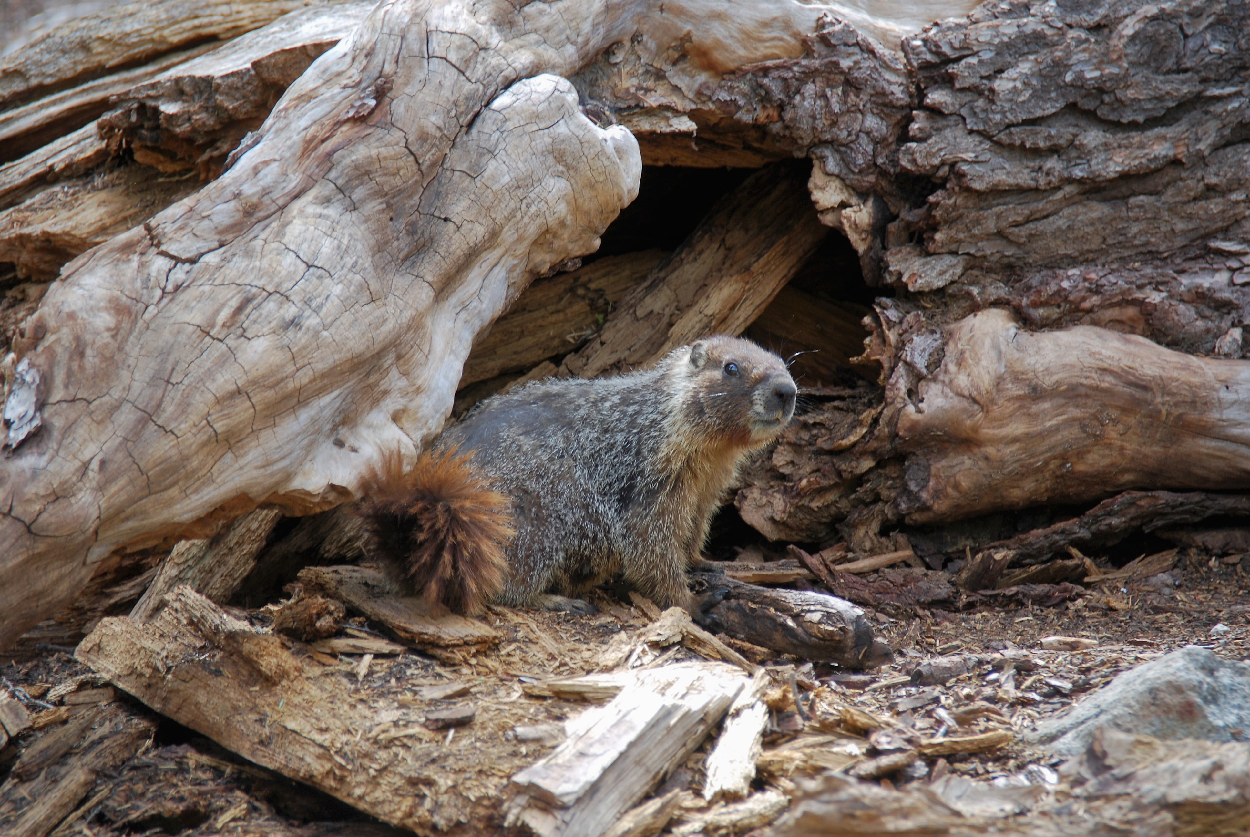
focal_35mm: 450
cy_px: 418
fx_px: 15644
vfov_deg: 3.1
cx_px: 625
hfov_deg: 4.6
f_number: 5.6
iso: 100
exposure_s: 1/50
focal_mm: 300
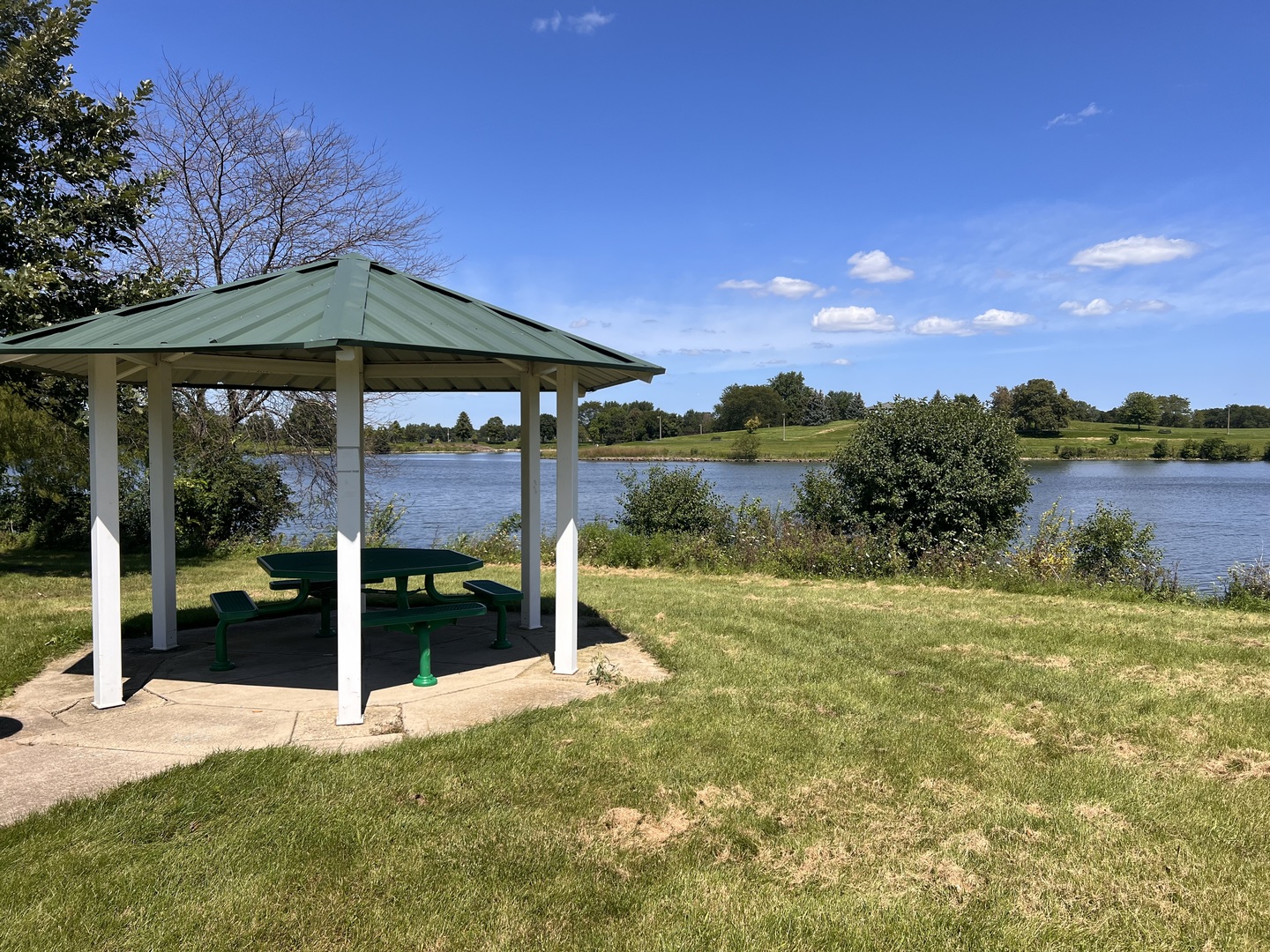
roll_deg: +0.7
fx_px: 954
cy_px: 476
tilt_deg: -2.8
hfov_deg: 67.3
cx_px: 635
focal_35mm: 26
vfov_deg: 53.1
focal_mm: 5.7
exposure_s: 1/4274
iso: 50
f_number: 1.5
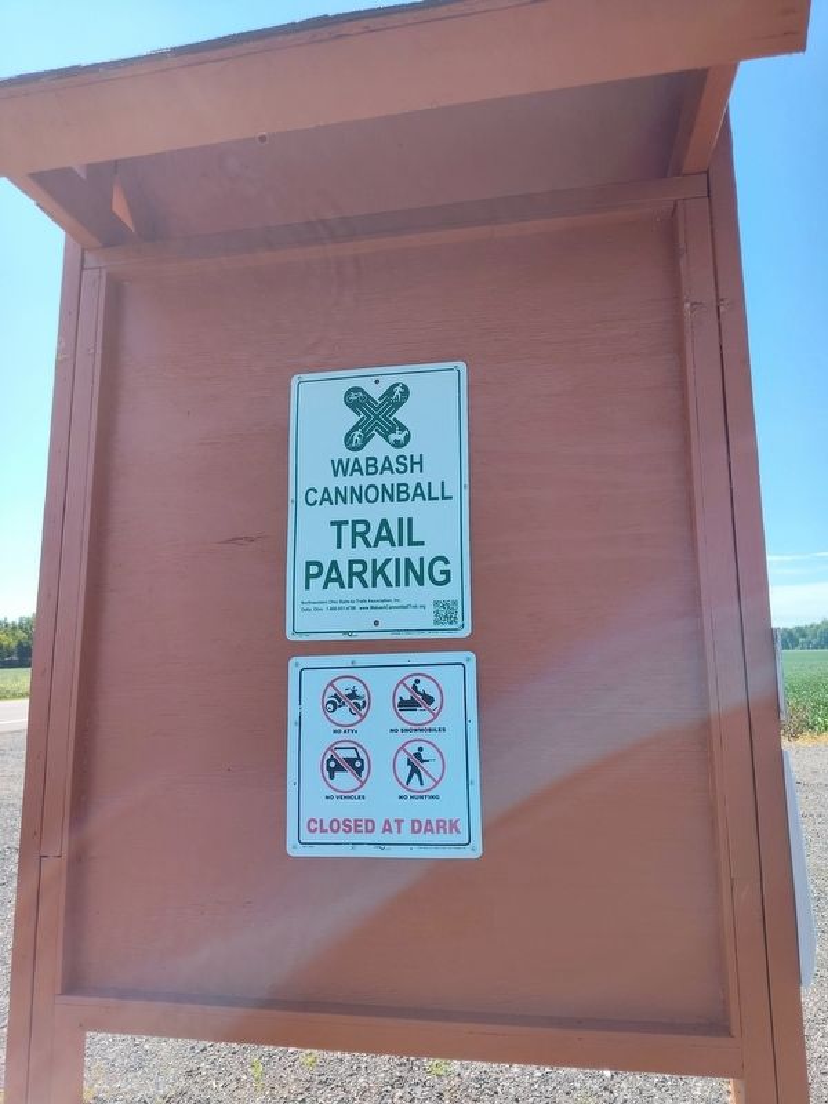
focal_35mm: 23
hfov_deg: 58.9
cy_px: 552
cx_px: 414
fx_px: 734
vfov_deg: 73.9
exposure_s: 1/1012
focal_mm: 5.56
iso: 100
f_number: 1.8
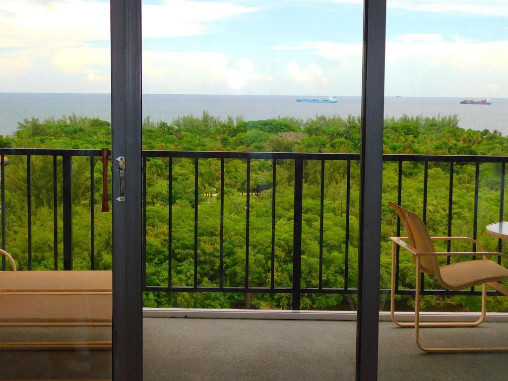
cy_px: 190
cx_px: 254
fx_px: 866
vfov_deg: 24.8
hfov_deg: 32.7
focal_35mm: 59
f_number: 4
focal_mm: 10.4
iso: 125
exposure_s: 1/200
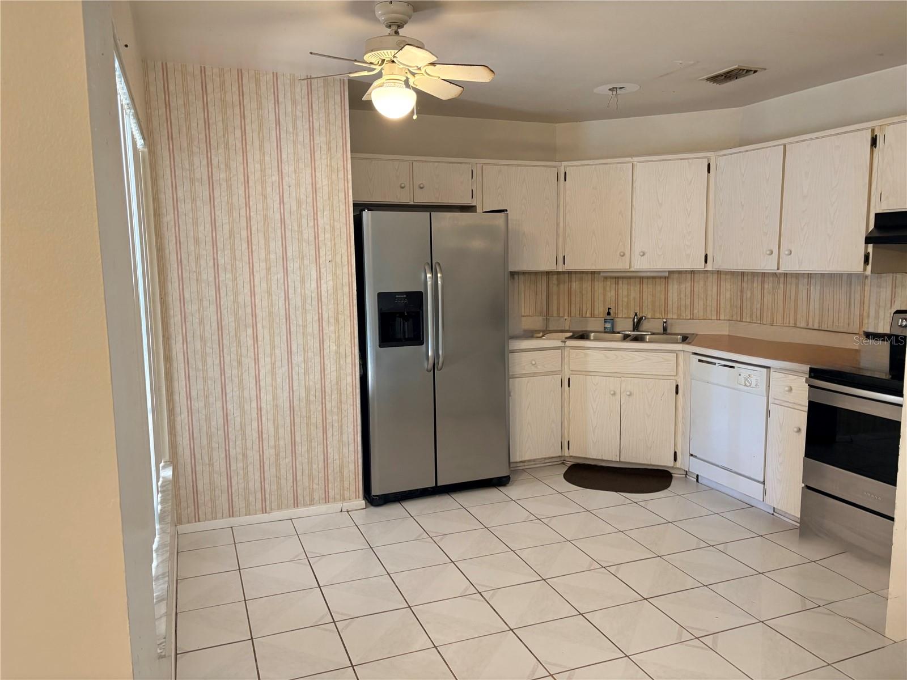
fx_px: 681
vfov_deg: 53.1
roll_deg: +2.2
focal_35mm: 26
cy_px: 340
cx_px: 454
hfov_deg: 67.3
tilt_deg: -6.9
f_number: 1.6
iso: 125
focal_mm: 5.96
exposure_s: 1/60
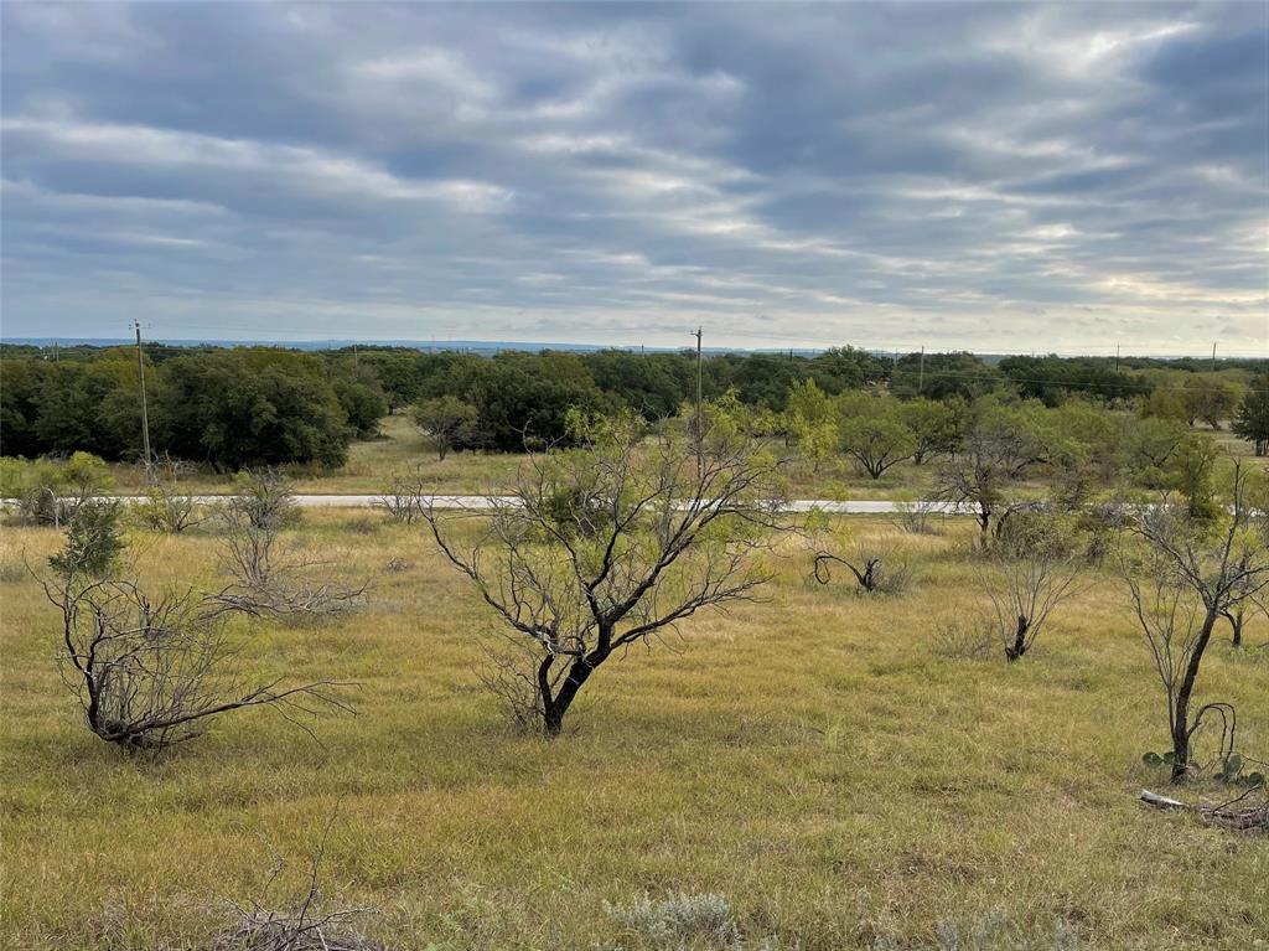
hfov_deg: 67.3
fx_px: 953
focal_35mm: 26
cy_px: 476
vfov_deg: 53.0
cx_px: 634
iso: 32
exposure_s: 1/1403
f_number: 1.6
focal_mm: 5.1
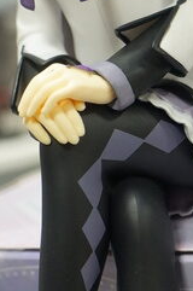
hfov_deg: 11.5
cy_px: 141
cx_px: 165
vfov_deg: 17.4
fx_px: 952
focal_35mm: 118
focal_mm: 19
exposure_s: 1/60
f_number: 4
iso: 1250
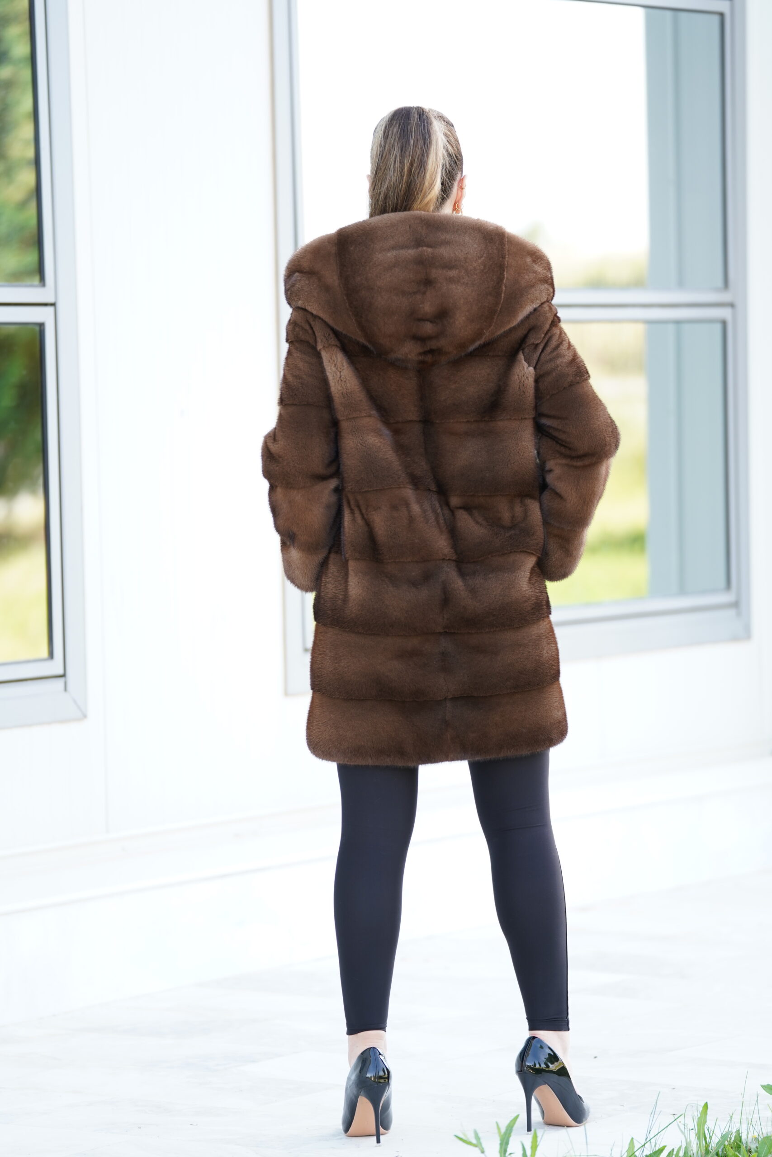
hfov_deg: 9.7
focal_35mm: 142
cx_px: 386
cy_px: 578
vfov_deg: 14.4
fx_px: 4567
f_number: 2.8
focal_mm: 142
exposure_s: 1/250
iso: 250
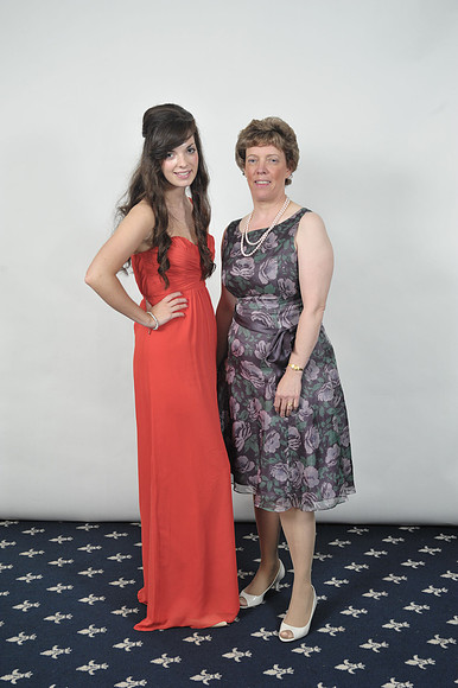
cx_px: 229
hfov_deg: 28.0
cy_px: 344
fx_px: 917
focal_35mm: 48
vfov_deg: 41.1
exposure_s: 1/160
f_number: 7.1
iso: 1000
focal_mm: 48
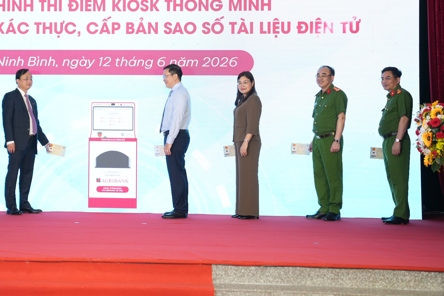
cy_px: 78
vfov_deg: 15.3
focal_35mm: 89
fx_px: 1097
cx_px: 106
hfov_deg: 22.6
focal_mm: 58
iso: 1250
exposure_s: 1/160
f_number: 2.8
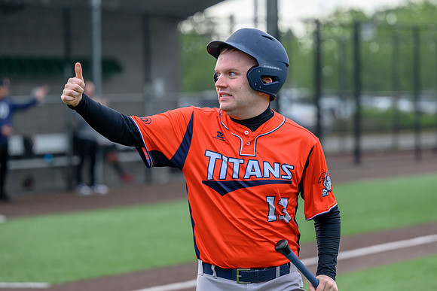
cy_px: 110
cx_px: 200
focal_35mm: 158
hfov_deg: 13.0
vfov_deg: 8.7
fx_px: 1913
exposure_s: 1/2000
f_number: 3.2
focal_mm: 125
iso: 1250
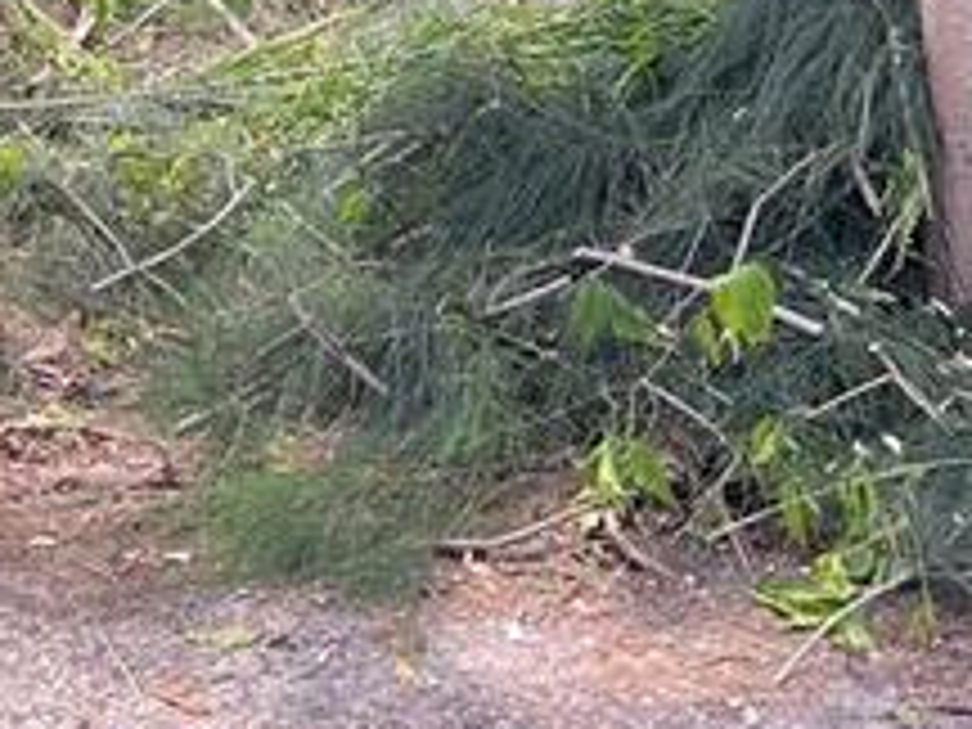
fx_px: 3454
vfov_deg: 10.7
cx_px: 108
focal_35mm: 123
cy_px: -860
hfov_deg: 15.8
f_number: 1.6
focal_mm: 5.1
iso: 50
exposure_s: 1/394
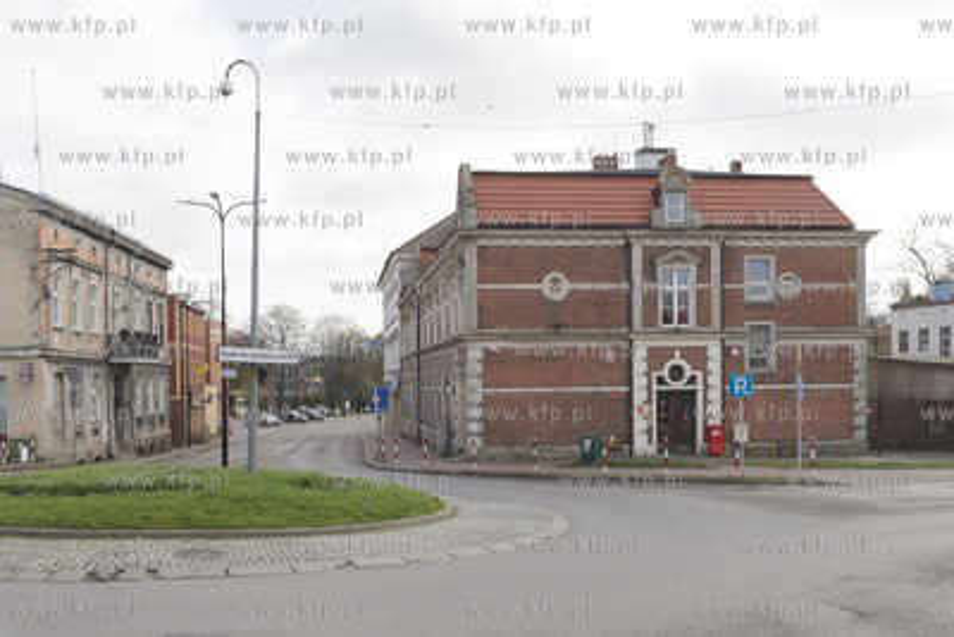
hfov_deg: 53.1
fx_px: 954
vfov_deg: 36.9
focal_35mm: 36
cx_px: 477
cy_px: 318
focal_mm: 36
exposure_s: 1/1000
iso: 400
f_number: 4.5
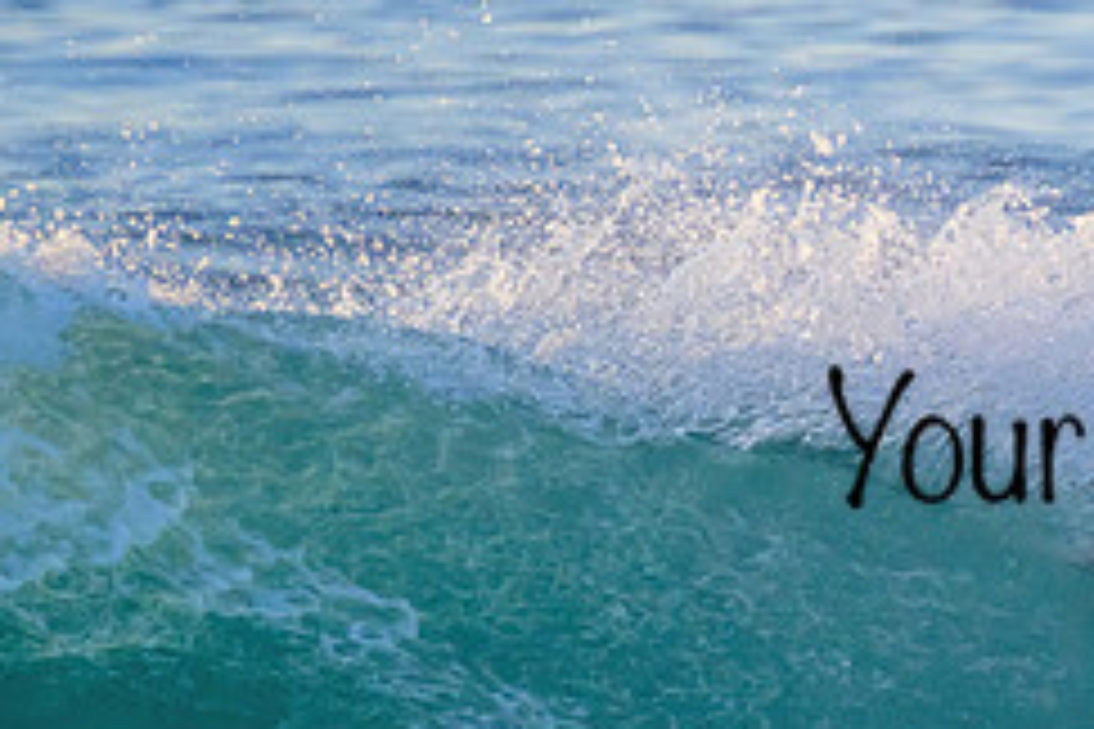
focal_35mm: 1909
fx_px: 58008
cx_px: 1292
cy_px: 398
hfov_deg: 1.1
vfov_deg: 0.7
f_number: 11
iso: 2800
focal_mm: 800
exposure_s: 1/1250
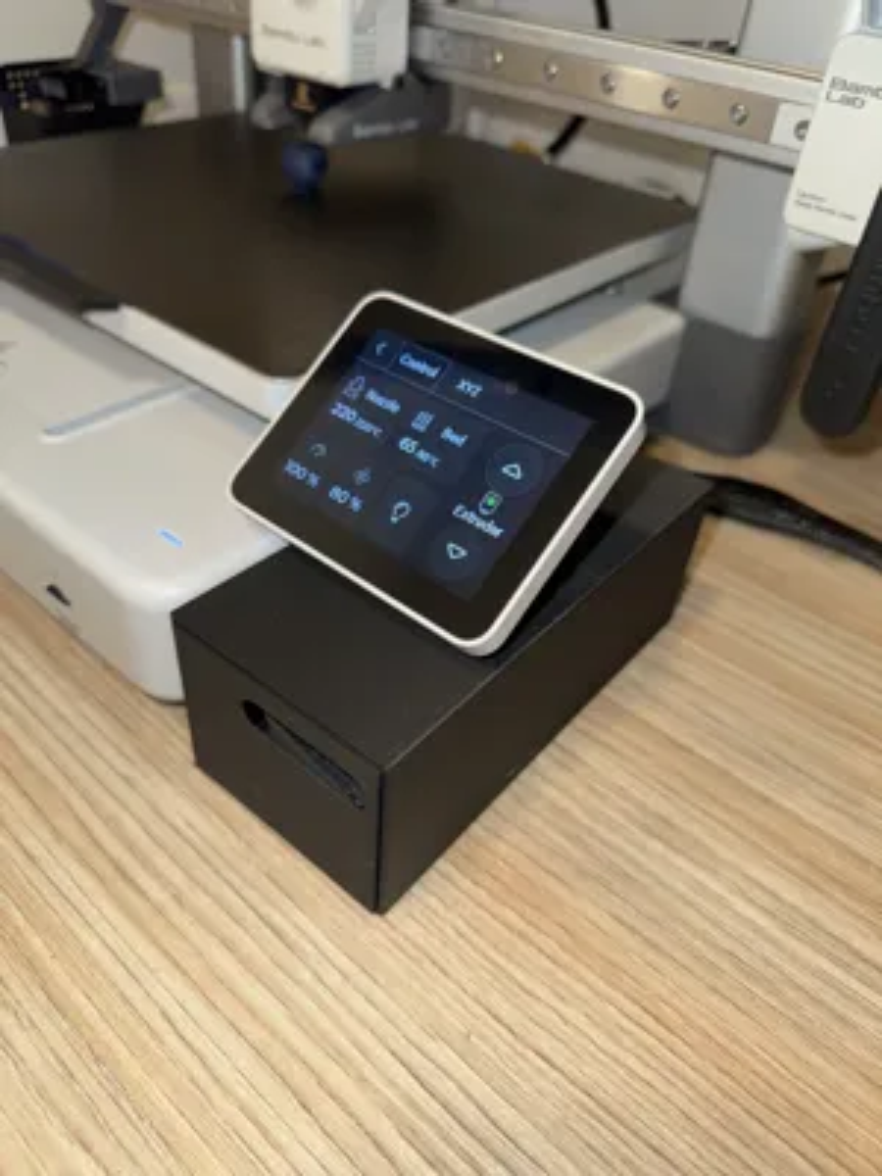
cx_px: 441
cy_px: 588
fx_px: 815
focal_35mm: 24
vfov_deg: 71.6
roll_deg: -5.9
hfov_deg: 56.8
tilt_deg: -38.7
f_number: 1.78
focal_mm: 6.76
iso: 50
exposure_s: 1/38
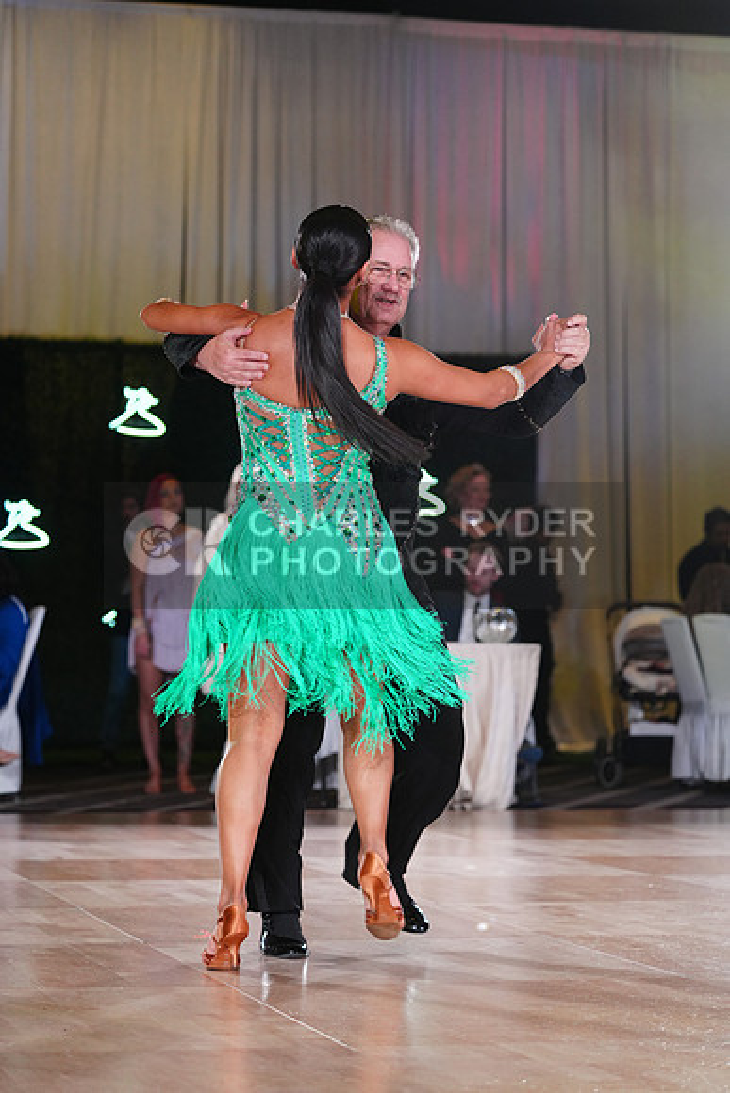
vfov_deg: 22.1
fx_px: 2796
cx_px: 365
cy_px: 546
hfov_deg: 14.9
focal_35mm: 92
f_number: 4
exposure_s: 1/320
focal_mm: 92
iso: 1600
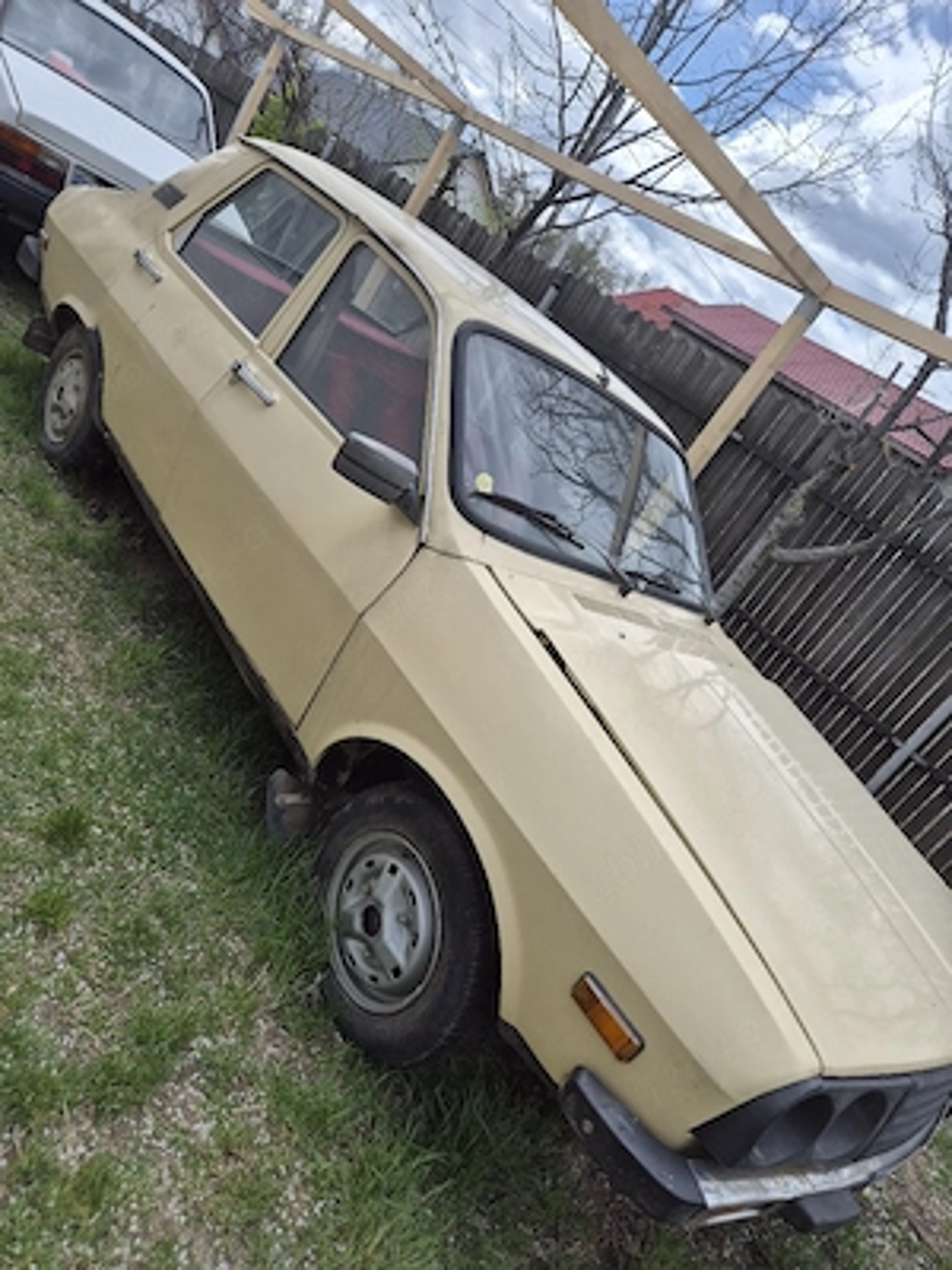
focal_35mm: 23
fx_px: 843
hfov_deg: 58.9
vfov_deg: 73.9
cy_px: 635
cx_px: 476
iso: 25
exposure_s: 1/2000
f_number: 1.8
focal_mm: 5.4
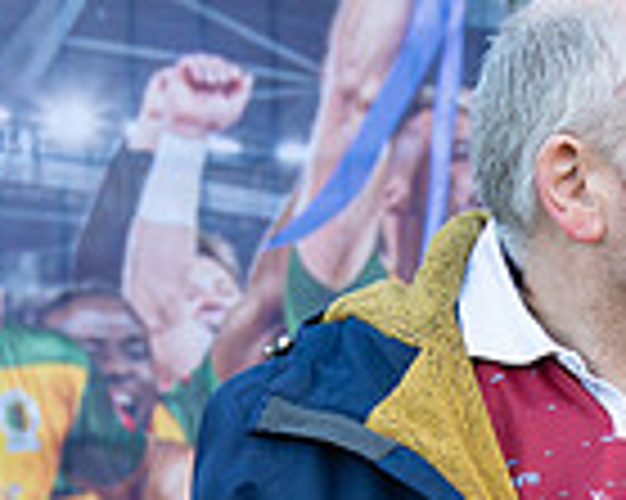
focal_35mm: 1719
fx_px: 31826
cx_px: 813
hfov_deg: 1.1
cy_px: 459
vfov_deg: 0.9
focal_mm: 200
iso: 800
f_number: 3.5
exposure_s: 1/640
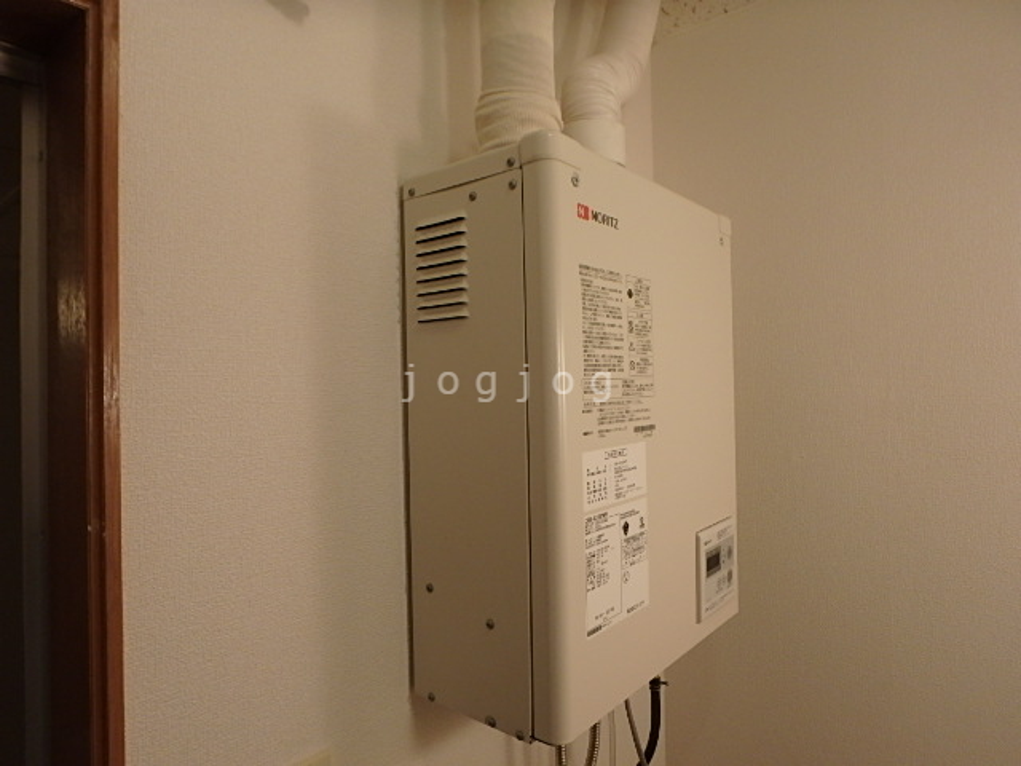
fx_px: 619
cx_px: 510
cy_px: 383
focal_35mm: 21
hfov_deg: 79.0
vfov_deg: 63.4
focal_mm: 3.7
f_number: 3.5
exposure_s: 1/40
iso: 200
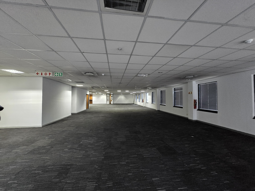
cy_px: 96
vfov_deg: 89.9
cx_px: 128
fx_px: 96
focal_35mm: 13
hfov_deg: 106.2
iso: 1000
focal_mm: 1.7
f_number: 2.2
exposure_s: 1/50
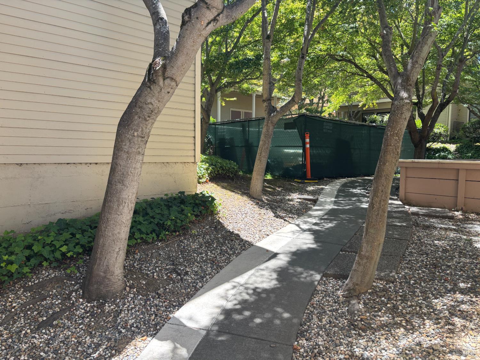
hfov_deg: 67.3
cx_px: 240
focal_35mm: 26
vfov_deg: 53.1
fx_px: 361
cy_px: 180
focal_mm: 5.96
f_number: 1.6
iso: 50
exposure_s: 1/364
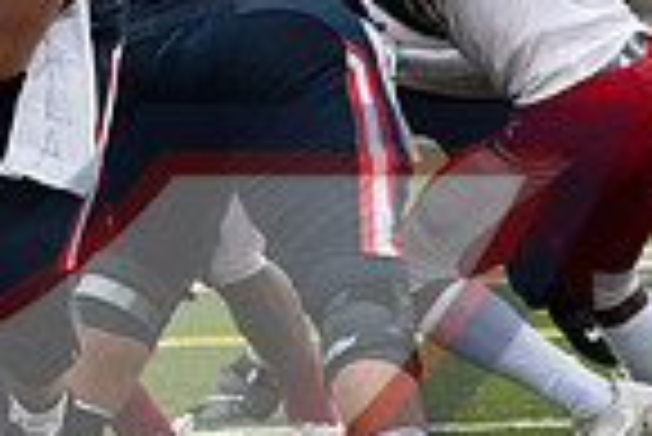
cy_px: -79
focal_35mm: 750
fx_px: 13597
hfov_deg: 2.7
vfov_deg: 1.8
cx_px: -351
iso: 4000
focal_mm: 125
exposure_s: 1/2000
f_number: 2.8
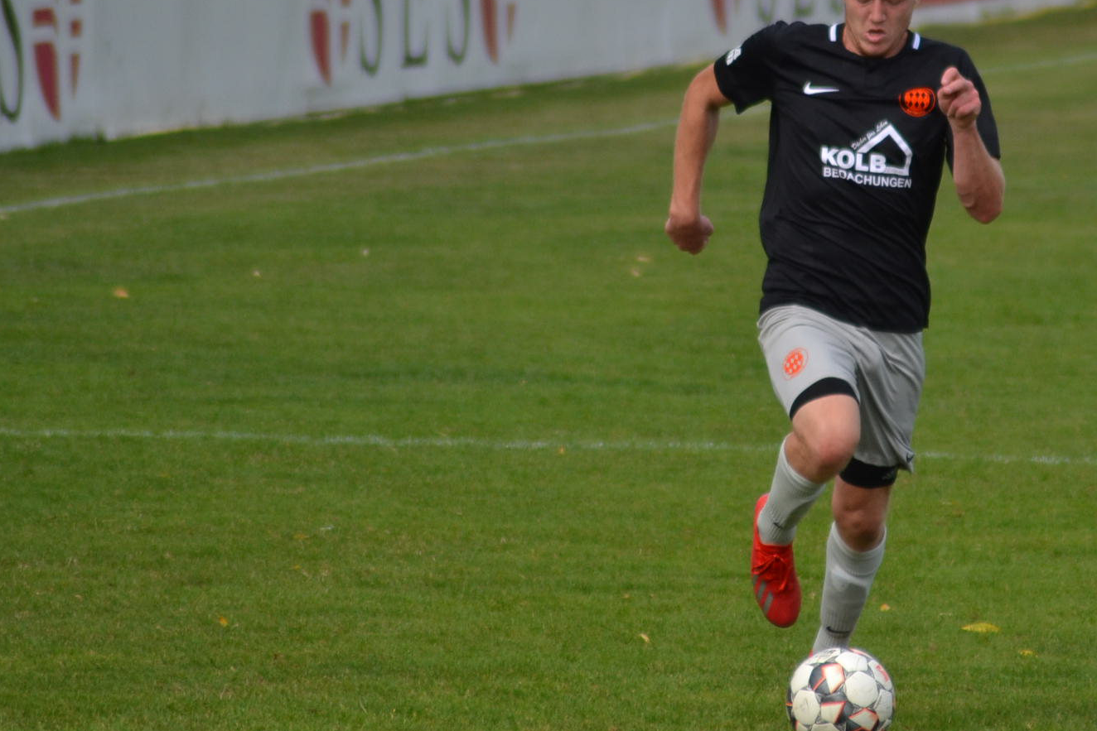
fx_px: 23861
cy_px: 305
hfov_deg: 2.6
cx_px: 793
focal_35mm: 783
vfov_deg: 1.8
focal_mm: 300
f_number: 5.6
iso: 400
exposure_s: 1/1250
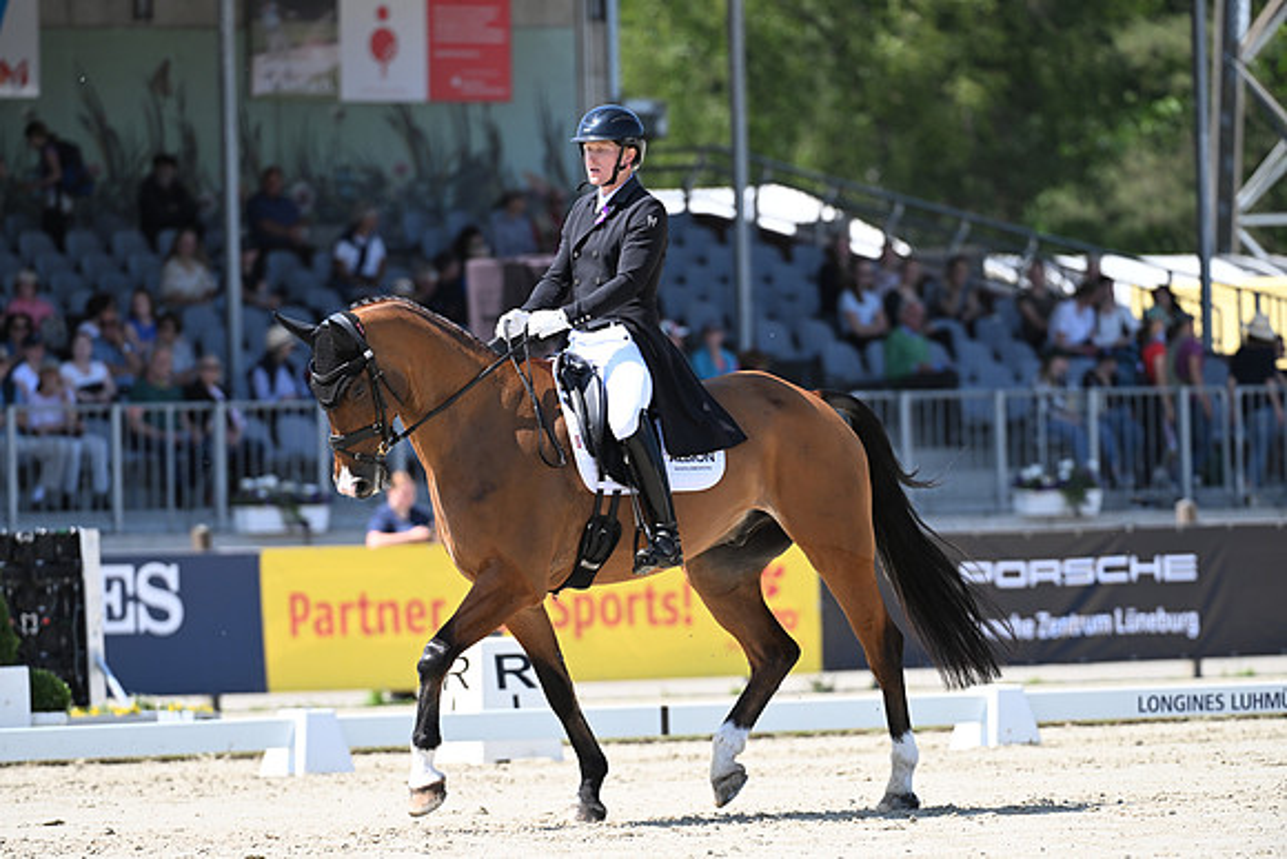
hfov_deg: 5.7
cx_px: 644
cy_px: 430
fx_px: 12872
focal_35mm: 360
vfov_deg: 3.8
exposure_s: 1/1600
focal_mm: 360
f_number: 5
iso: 720
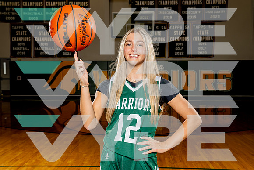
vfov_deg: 32.8
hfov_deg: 47.5
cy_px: 84
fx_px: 288
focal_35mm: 41
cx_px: 126
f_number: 5.6
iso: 200
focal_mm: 39
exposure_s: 1/250
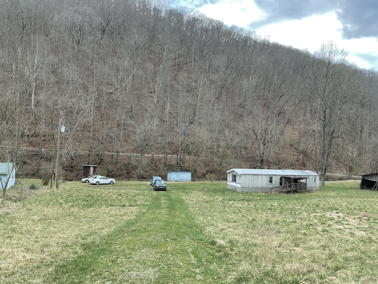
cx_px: 189
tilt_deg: +0.7
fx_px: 317
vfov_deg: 48.2
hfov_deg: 61.7
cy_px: 142
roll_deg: -1.8
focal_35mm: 29
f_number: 1.8
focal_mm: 3
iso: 16
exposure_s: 1/342
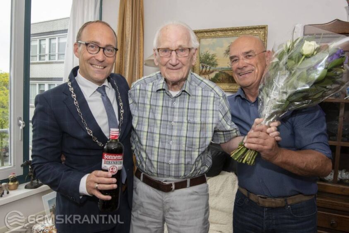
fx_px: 233
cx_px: 174
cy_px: 116
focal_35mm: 24
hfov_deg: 73.7
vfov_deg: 53.1
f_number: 7.1
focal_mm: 16
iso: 1000
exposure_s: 1/80
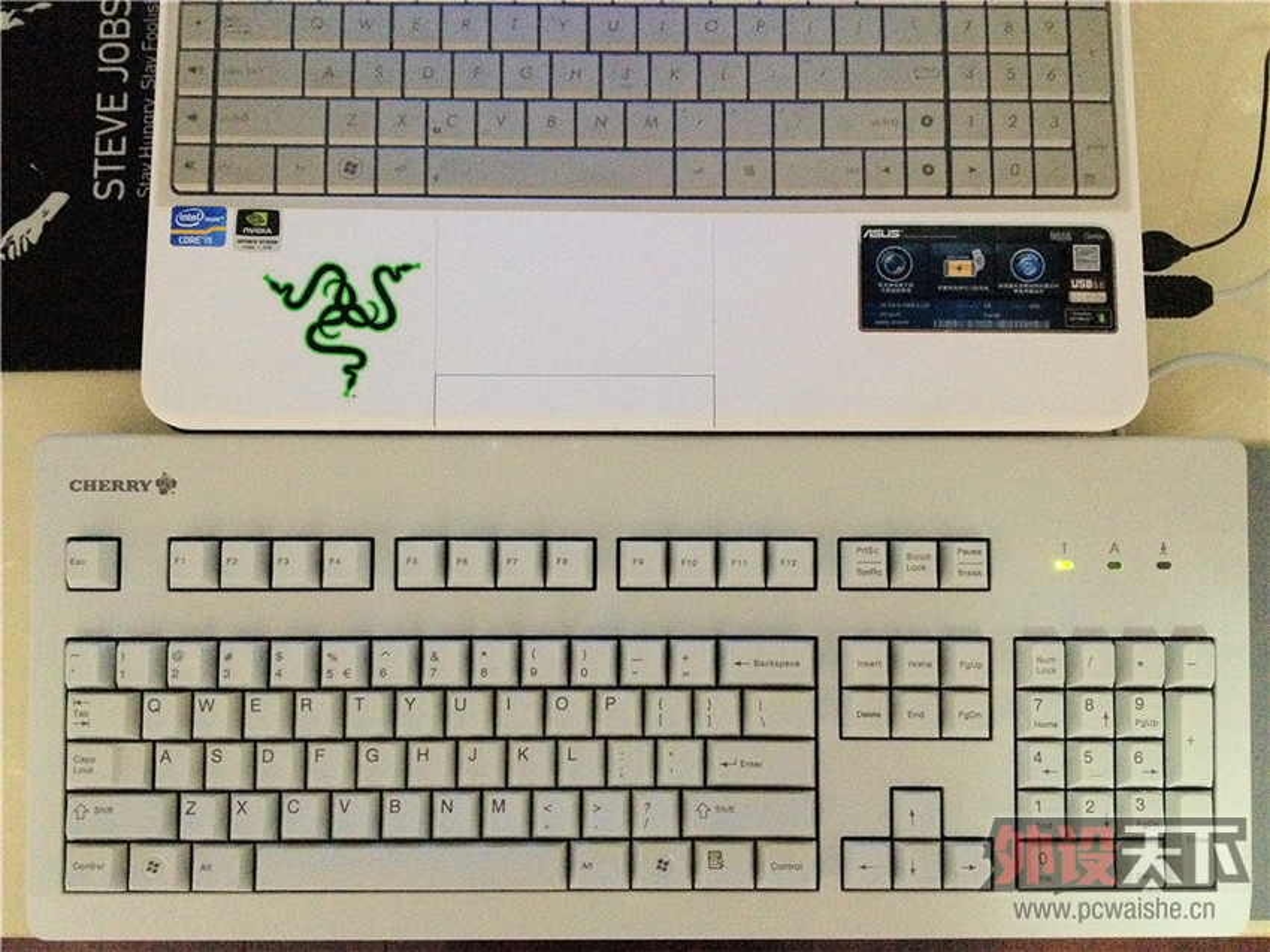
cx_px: 635
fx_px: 1284
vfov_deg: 40.7
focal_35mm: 35
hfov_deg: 52.6
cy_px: 476
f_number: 2.4
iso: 800
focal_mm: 4.28
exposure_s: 1/17
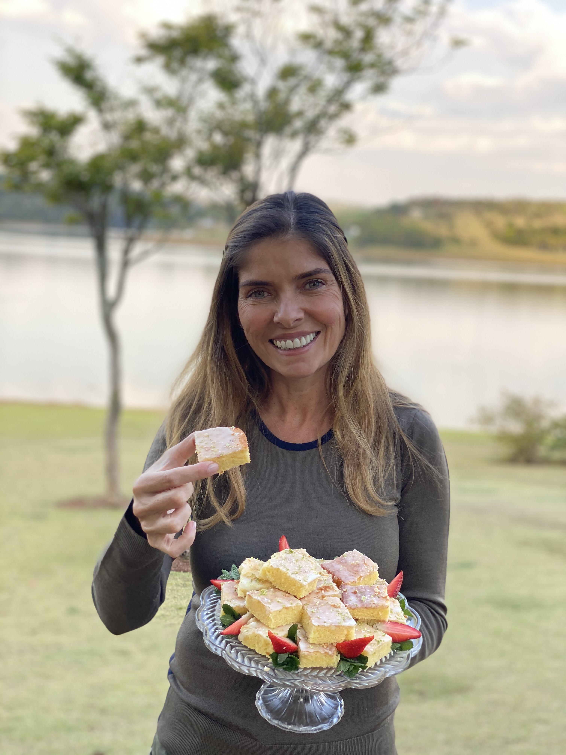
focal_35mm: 52
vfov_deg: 36.8
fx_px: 1134
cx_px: 283
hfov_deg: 28.0
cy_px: 378
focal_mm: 6
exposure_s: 1/122
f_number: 2
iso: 25
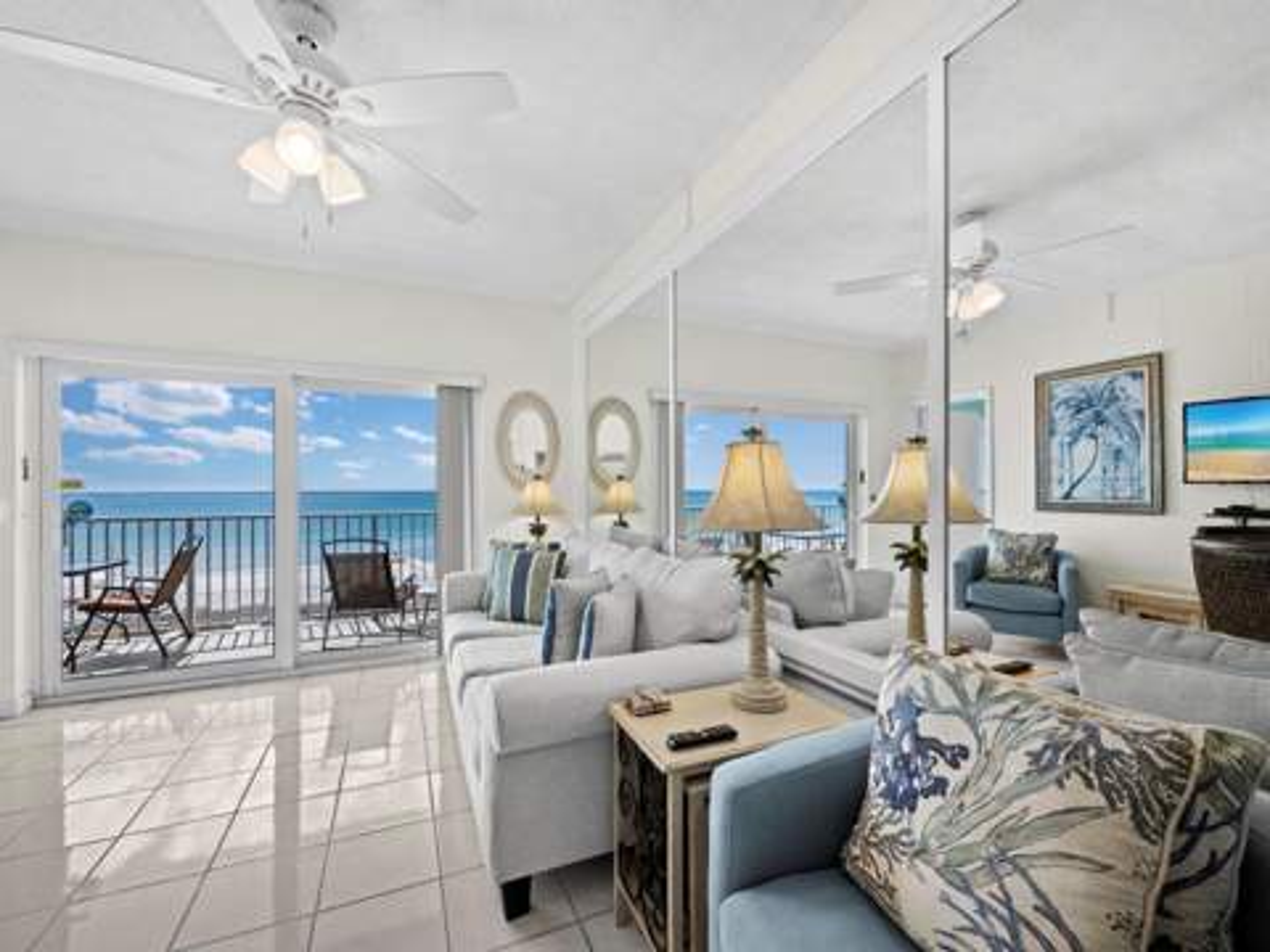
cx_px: 635
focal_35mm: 14
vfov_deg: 85.7
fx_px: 514
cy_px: 476
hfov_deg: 102.1
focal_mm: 7
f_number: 11
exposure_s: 1/13
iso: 400
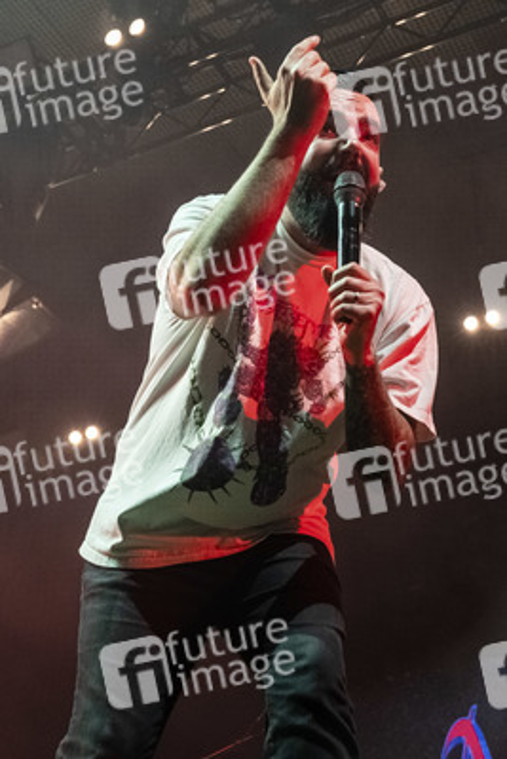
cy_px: 380
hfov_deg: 33.4
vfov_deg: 48.4
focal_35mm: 40
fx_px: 844
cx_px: 254
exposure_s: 1/500
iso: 2500
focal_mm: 40
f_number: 5
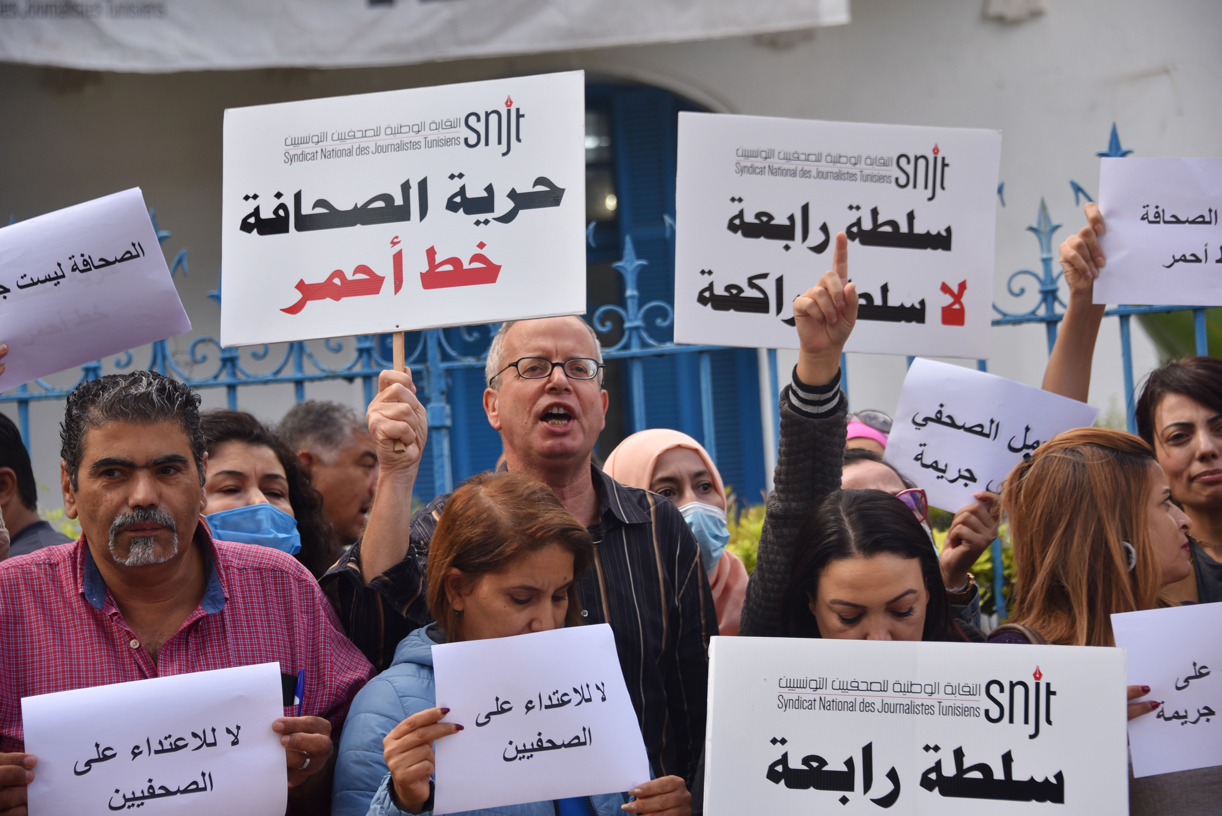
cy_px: 408
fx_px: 3328
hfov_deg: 20.8
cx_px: 611
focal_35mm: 98
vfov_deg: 14.0
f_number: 5.3
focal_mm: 98
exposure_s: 1/320
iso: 200
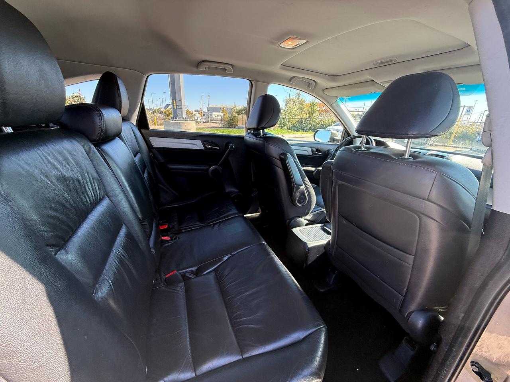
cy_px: 191
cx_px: 255
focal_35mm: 14
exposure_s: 1/99
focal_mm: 2.22
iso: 100
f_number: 2.2
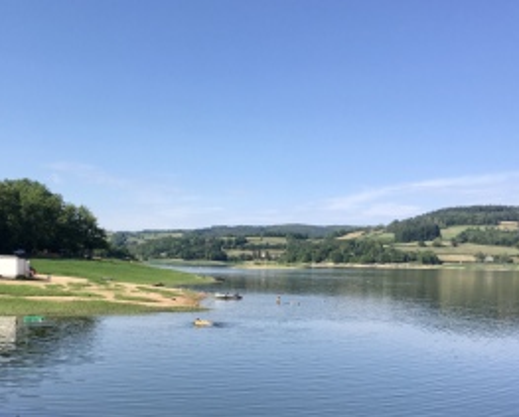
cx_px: 197
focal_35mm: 43
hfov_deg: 42.6
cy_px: 265
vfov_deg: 34.7
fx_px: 661
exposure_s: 1/1241
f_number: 2.2
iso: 25
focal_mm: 4.15
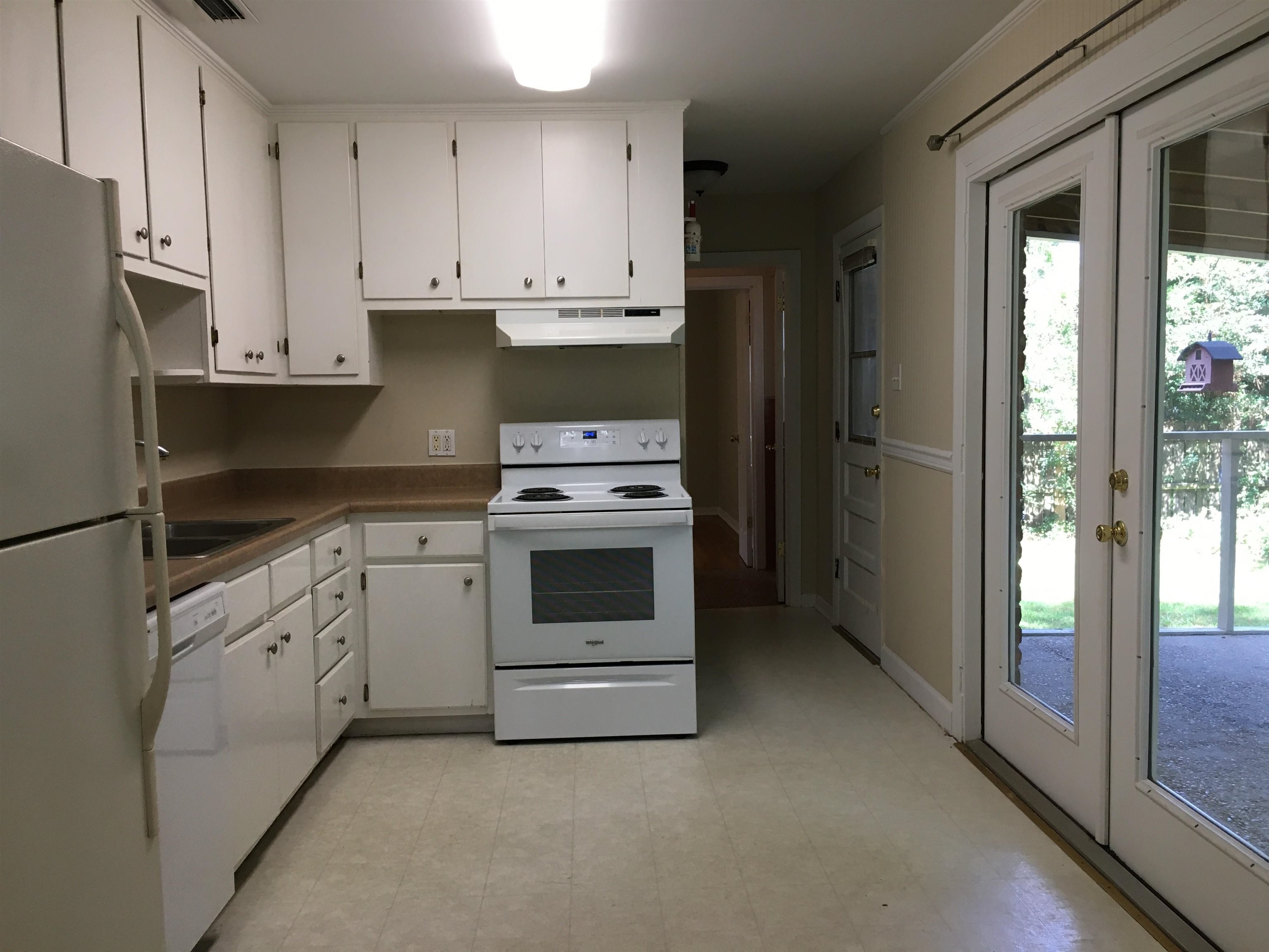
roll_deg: +0.2
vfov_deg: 48.2
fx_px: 1063
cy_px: 476
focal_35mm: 29
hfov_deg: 61.7
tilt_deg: -4.0
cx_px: 634
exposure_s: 1/30
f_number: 2.2
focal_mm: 4.15
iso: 40
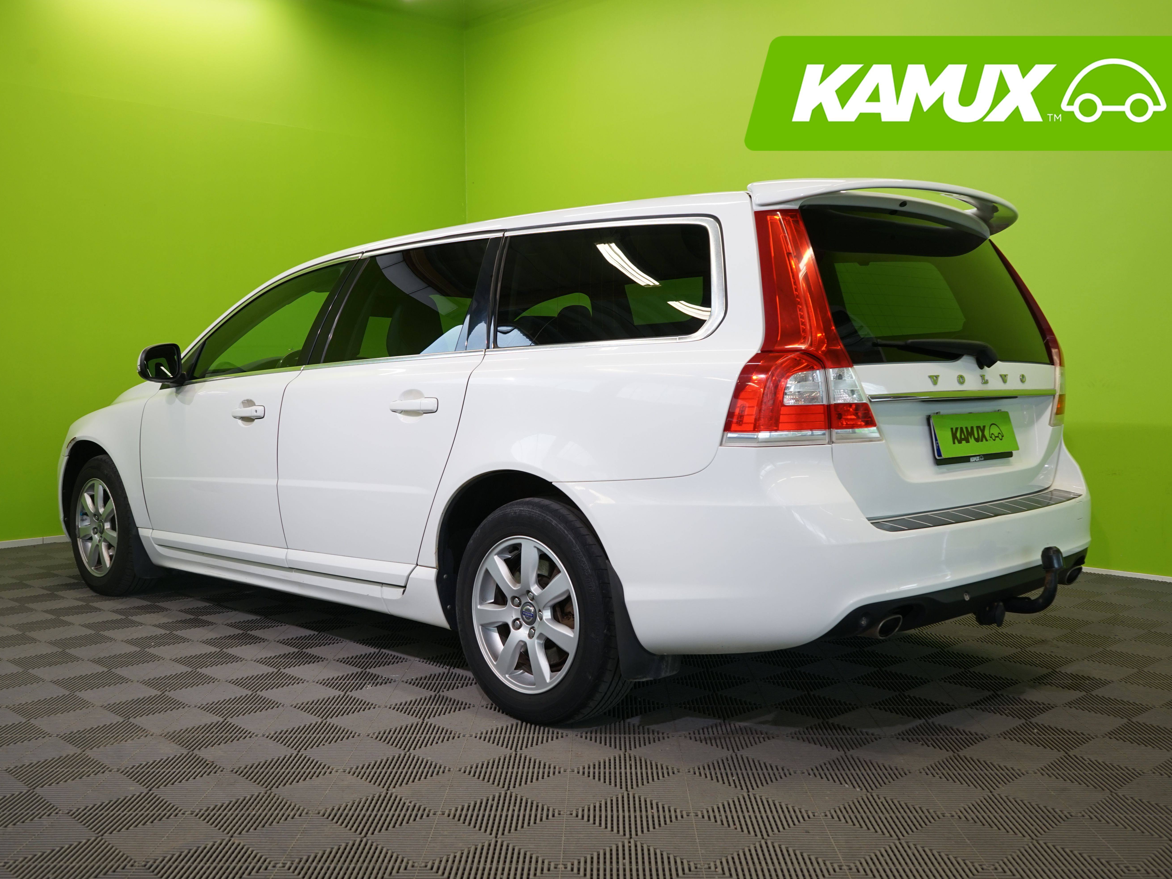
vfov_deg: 41.8
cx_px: 576
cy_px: 439
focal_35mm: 34
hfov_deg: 54.0
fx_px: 1151
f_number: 6.3
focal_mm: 31
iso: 400
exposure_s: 1/40
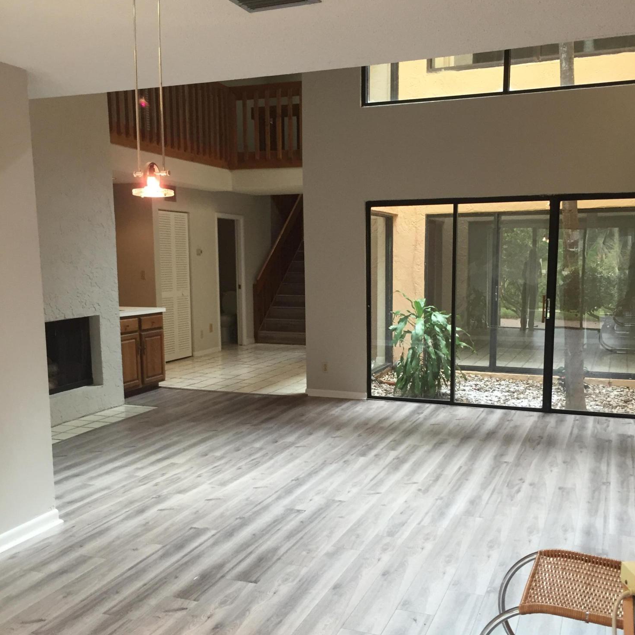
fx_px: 726
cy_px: 368
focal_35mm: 35
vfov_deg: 47.0
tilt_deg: -8.5
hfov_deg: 47.2
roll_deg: +0.3
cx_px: 324
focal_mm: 4.15
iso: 40
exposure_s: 1/30
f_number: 2.2
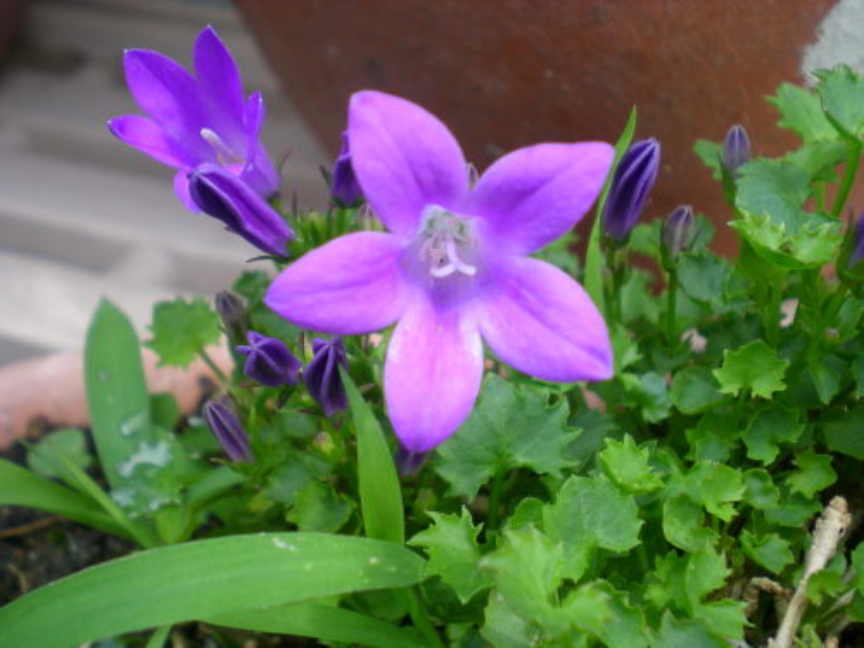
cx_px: 432
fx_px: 1098
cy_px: 324
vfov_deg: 32.9
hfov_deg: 42.9
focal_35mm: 44
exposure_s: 1/60.3
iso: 68
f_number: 3.5
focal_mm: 7.4
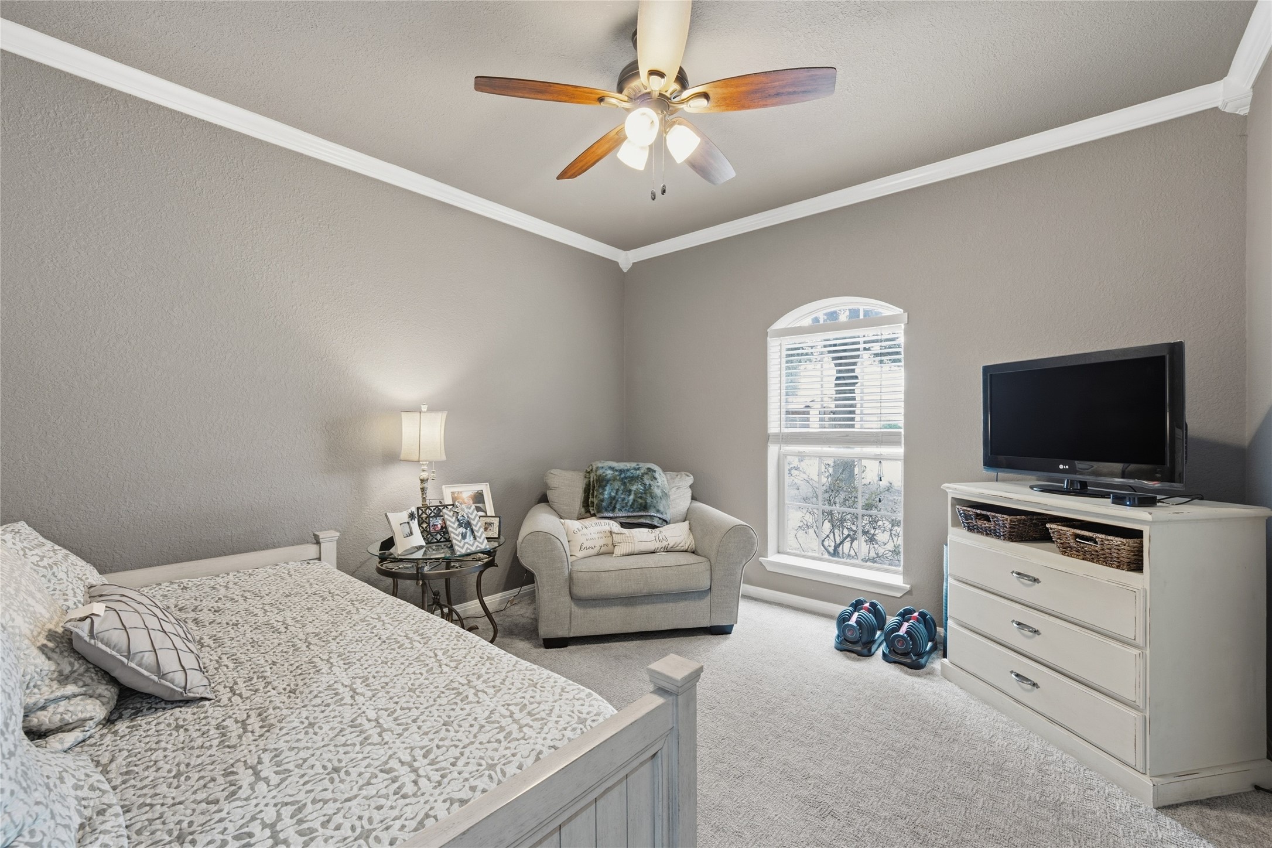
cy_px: 424
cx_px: 636
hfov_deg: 100.4
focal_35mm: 15
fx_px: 530
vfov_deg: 77.3
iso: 160
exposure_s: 1/6
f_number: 8
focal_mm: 15
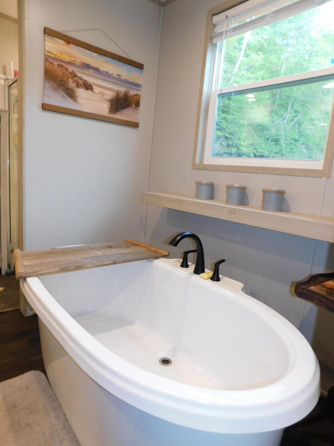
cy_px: 223
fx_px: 296
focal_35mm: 23
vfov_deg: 73.9
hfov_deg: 58.9
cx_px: 167
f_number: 3
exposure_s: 1/30
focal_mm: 4
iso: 200
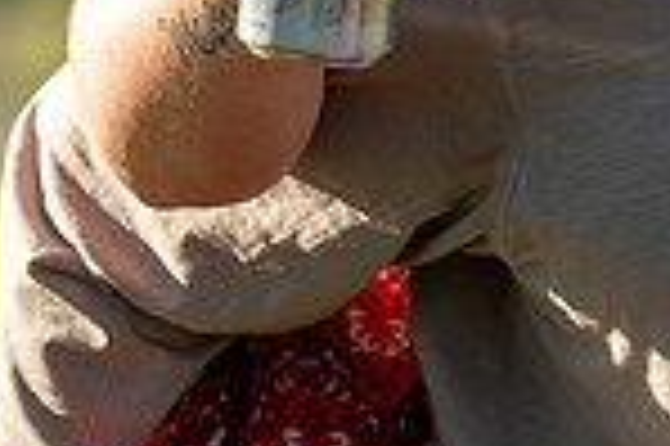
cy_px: -205
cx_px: 899
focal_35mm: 428
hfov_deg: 4.8
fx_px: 7957
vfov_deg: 3.2
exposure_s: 1/250
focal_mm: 110
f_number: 4
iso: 50
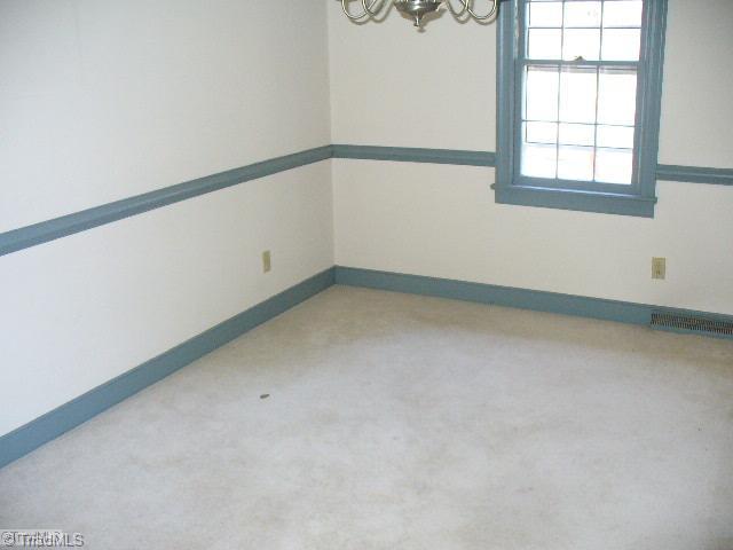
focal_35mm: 37
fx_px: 783
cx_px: 366
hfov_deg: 50.1
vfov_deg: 38.7
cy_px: 275
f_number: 2.8
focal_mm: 6.1
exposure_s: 1/30
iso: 250
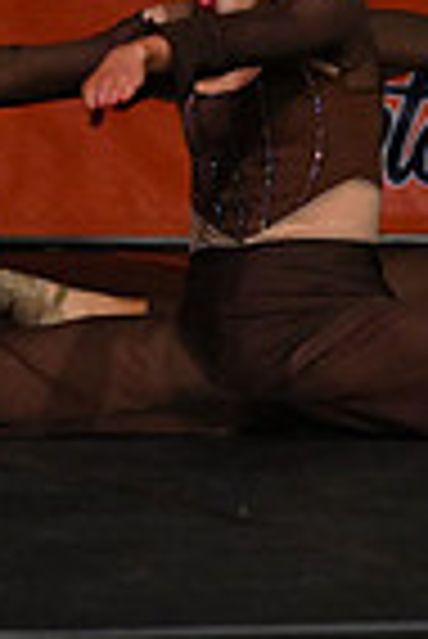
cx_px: 1243
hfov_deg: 2.2
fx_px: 11118
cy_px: -166
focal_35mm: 625
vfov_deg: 3.3
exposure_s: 1/1000
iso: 8000
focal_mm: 102
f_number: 4
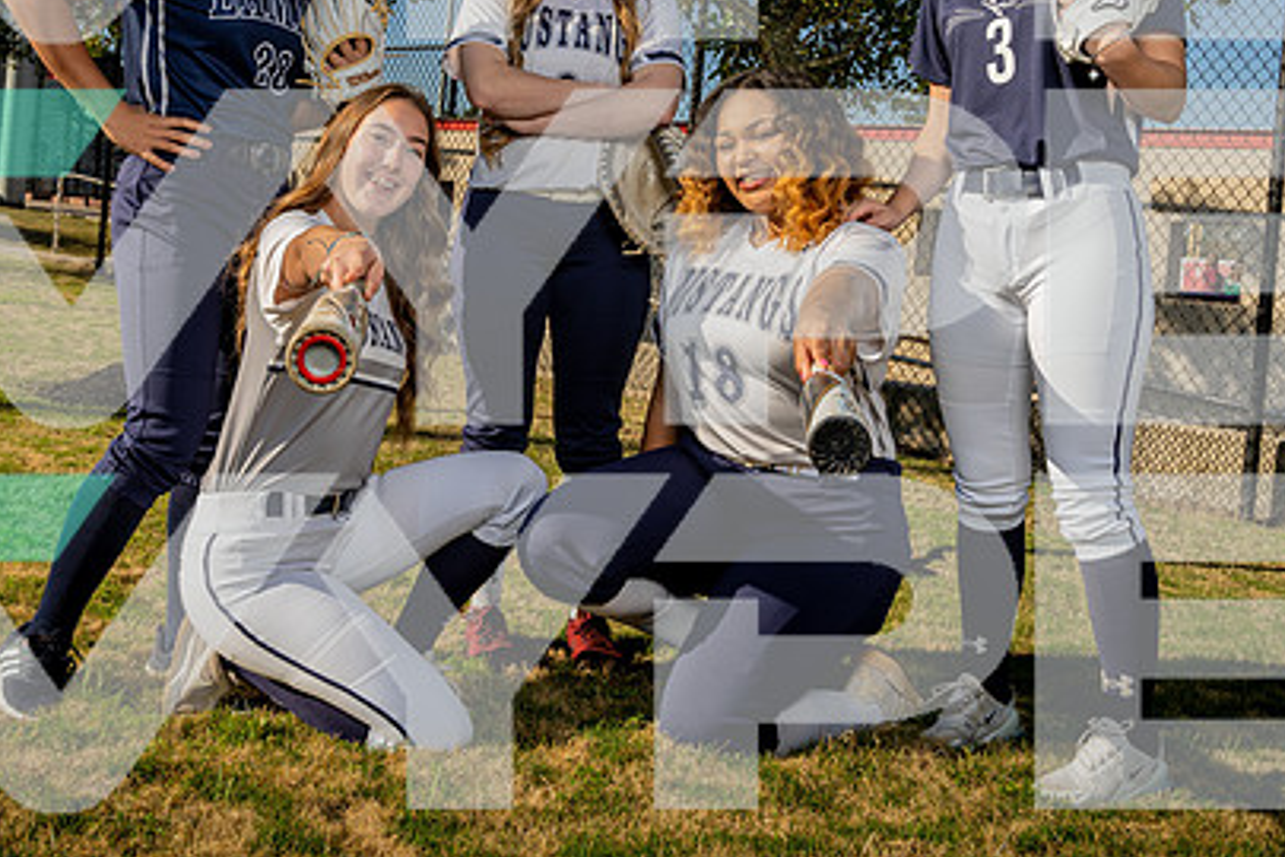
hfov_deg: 45.4
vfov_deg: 30.9
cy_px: 259
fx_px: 1535
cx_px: 603
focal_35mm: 43
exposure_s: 1/250
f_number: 10
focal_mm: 30
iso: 125
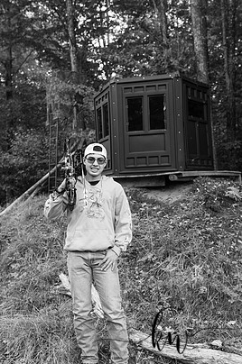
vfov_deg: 49.6
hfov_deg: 34.1
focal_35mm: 39
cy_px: 188
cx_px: 119
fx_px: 395
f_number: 4
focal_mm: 35
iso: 400
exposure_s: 1/250
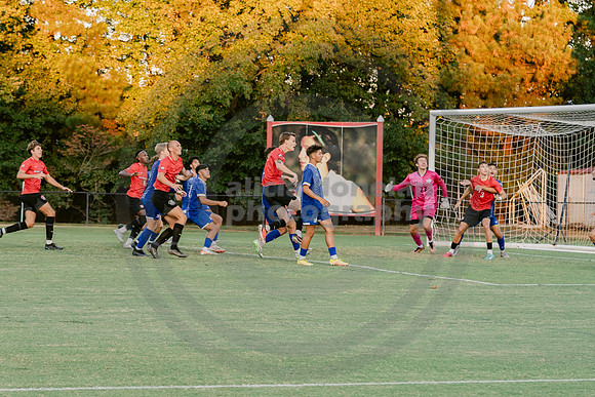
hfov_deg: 15.7
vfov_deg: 10.5
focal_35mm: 130
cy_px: 198
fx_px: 2154
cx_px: 164
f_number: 4.5
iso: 640
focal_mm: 90
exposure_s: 1/250
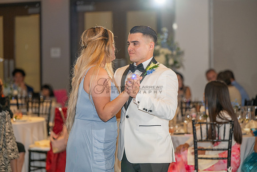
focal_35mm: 120
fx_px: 857
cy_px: 86
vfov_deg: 11.4
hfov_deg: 17.1
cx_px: 128
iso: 1000
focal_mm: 120
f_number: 2.8
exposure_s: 1/125
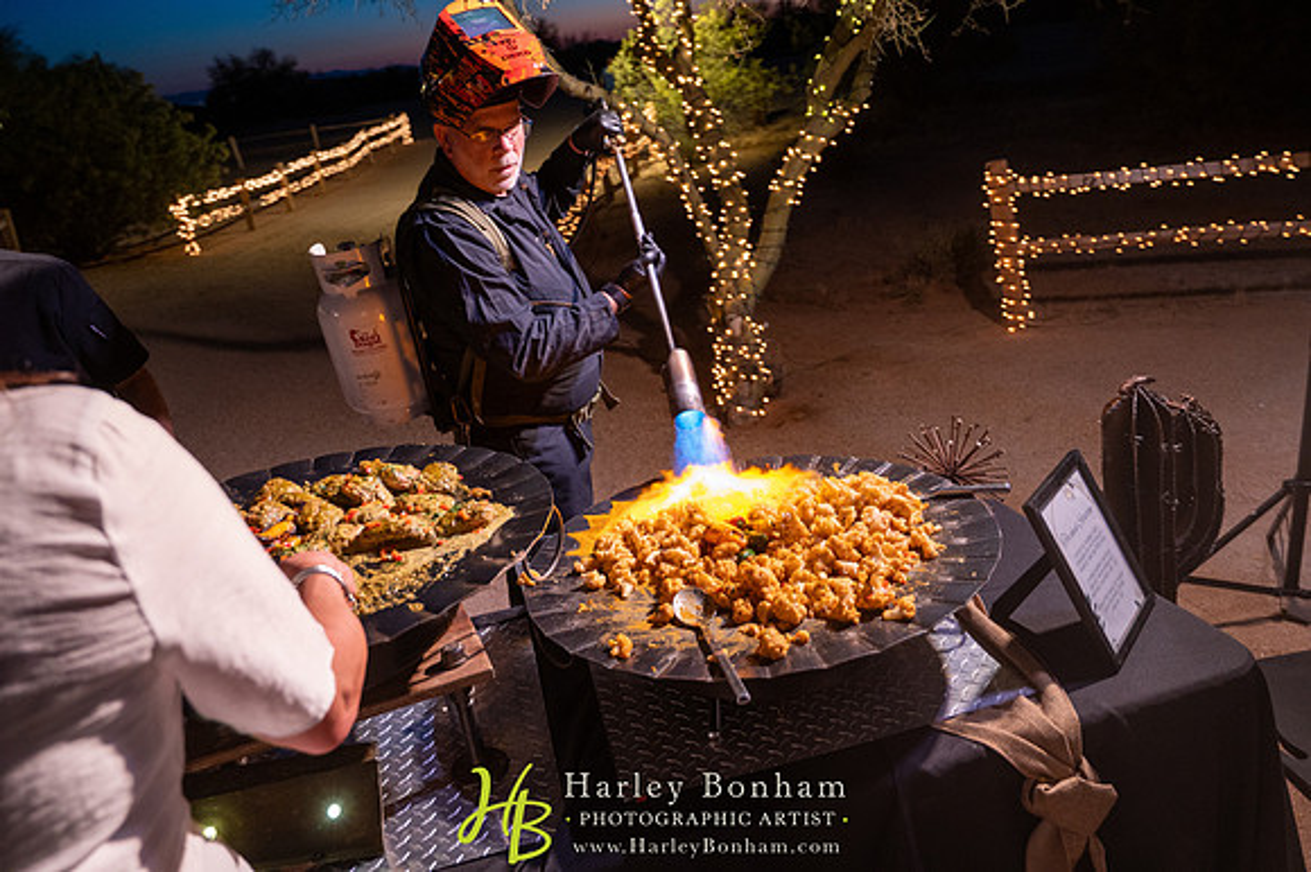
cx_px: 656
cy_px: 436
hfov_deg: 66.4
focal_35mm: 28
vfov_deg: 47.1
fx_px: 1001
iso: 1600
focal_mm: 27.5
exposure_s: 1/50
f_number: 4
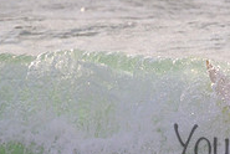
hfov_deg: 0.8
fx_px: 16030
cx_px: 302
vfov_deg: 0.6
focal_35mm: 2505
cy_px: 132
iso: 800
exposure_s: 1/2000
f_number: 11
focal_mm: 800
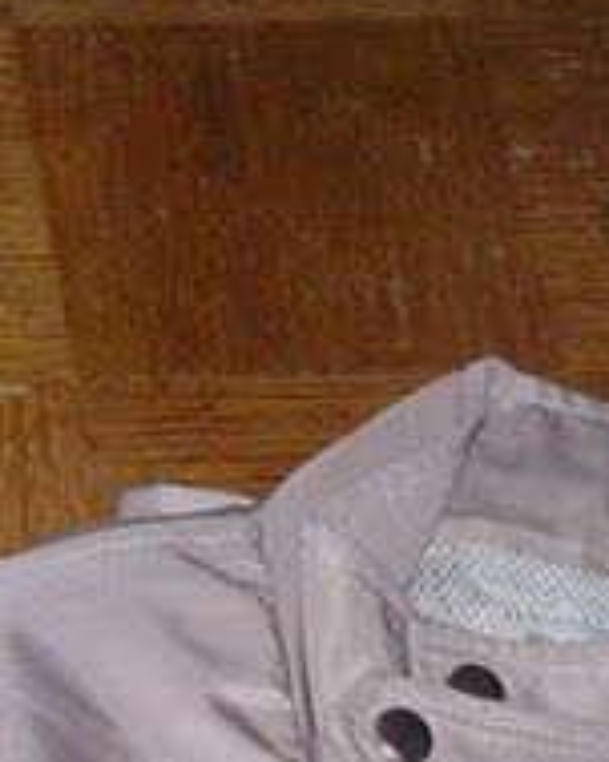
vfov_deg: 10.1
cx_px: -758
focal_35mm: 186
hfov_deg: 7.8
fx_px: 4194
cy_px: 1076
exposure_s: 1/50
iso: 100
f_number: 2.8
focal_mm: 6
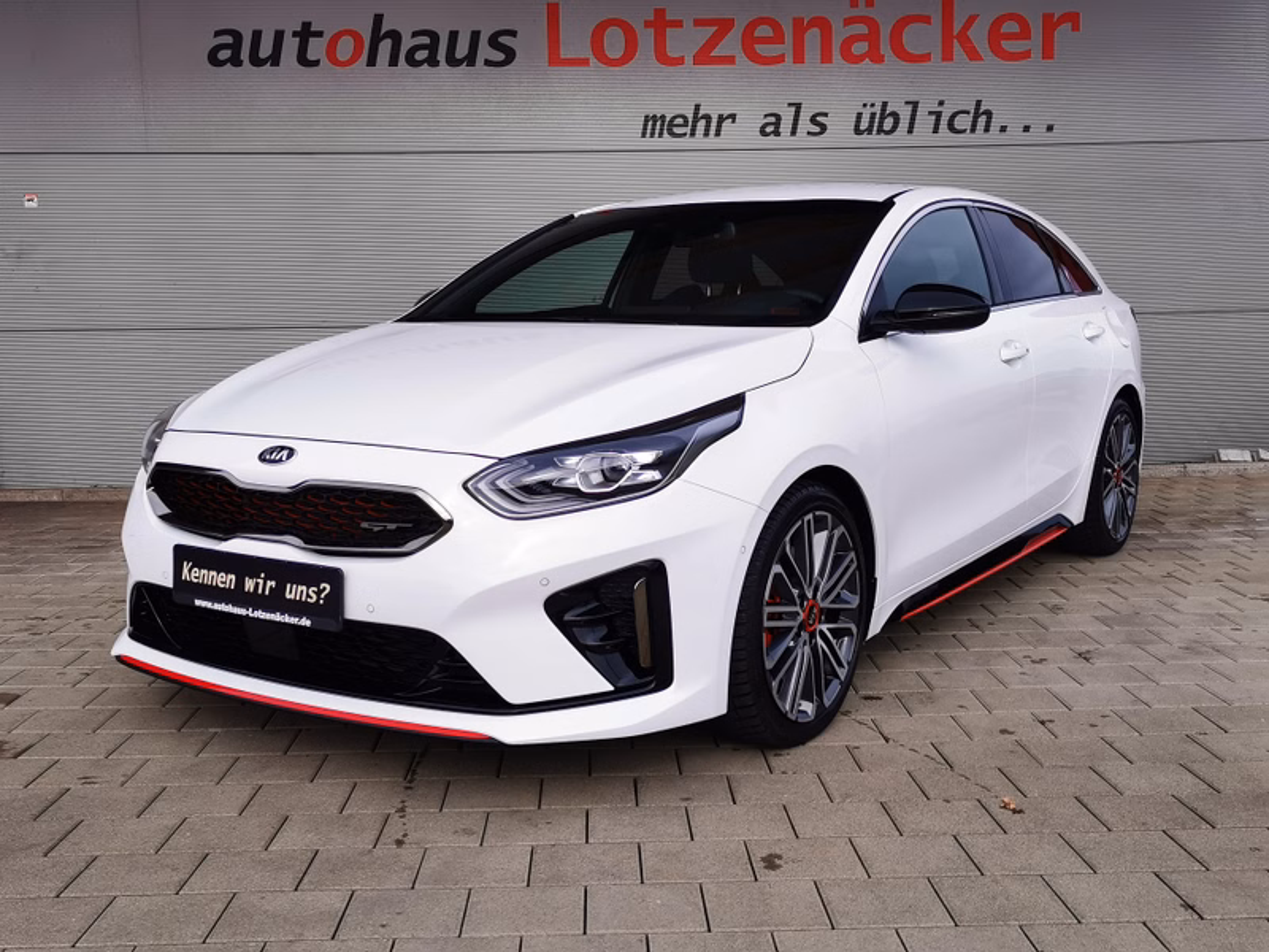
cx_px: 634
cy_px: 476
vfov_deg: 38.7
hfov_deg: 50.1
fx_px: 1356
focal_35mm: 37
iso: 50
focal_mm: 5.58
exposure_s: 1/2132
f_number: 1.8
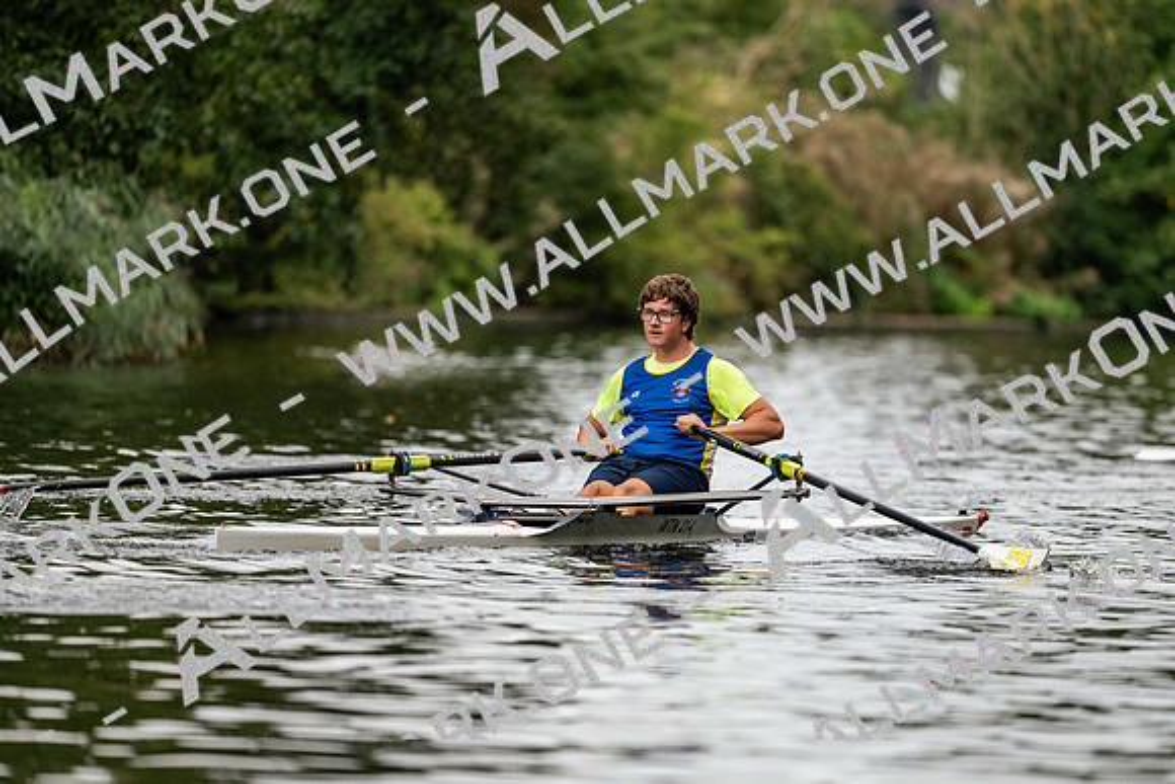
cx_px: 588
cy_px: 392
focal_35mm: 400
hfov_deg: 5.2
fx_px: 13058
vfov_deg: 3.4
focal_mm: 400
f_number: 4.5
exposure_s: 1/2500
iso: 640
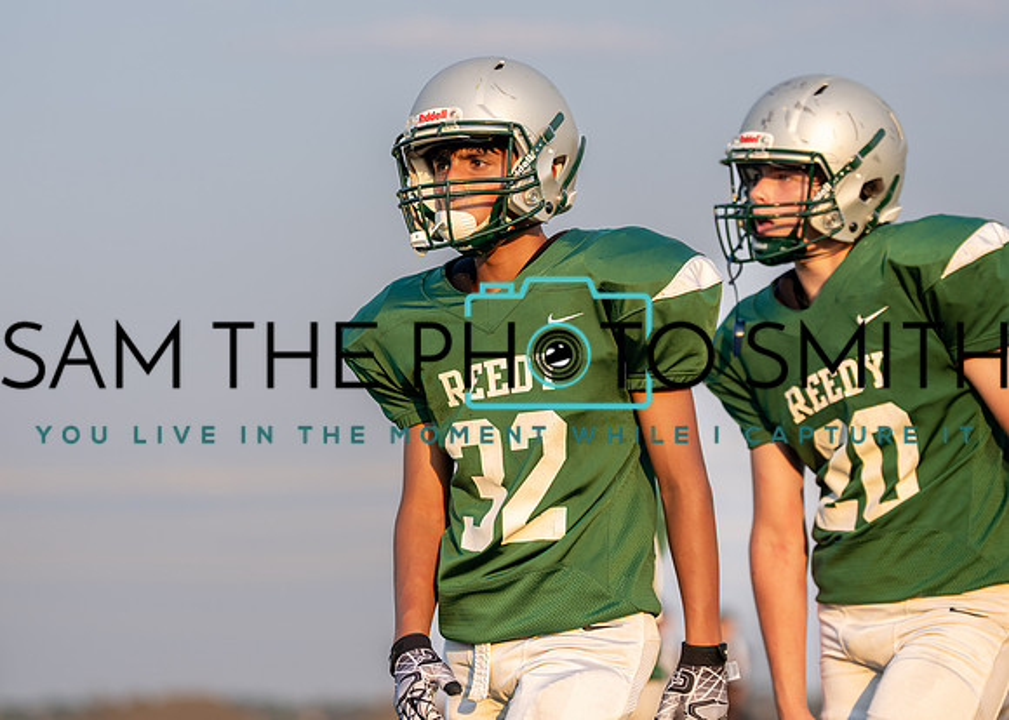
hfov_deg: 12.5
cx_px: 493
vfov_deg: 9.0
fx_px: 4600
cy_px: 322
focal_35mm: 161
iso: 160
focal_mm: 132
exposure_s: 1/1250
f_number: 2.8
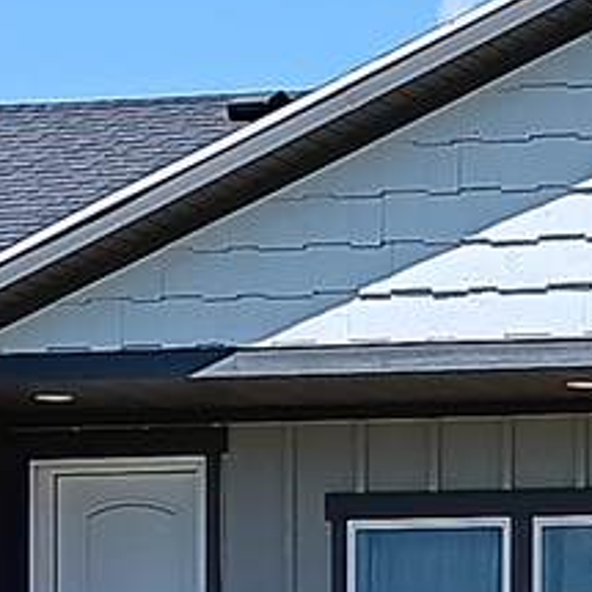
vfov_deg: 12.0
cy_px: 977
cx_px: 1030
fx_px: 2651
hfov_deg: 11.9
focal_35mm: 137
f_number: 1.8
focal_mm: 3.98
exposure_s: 1/1000
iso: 20
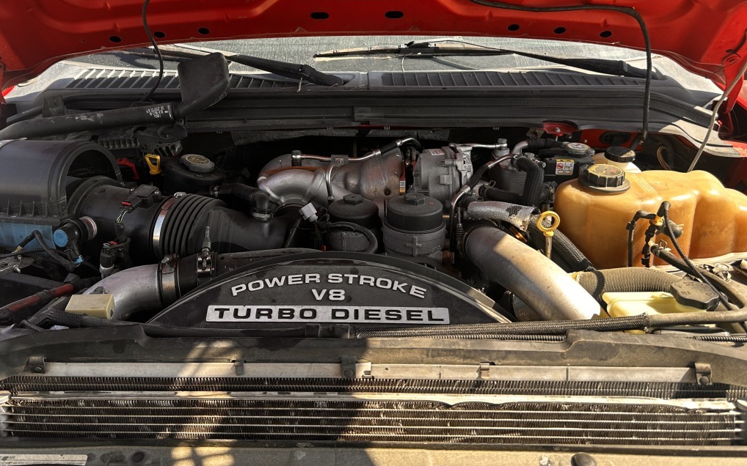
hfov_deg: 59.5
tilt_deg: -19.5
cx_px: 335
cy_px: 147
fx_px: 651
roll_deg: +1.0
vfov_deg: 38.9
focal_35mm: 32
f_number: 1.78
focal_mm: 6.86
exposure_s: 1/473
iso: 80
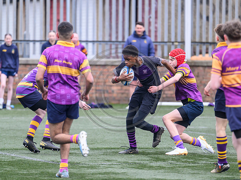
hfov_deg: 5.5
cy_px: 90
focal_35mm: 364
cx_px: 135
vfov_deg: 4.1
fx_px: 2530
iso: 1000
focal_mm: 280
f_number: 4
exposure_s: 1/1600
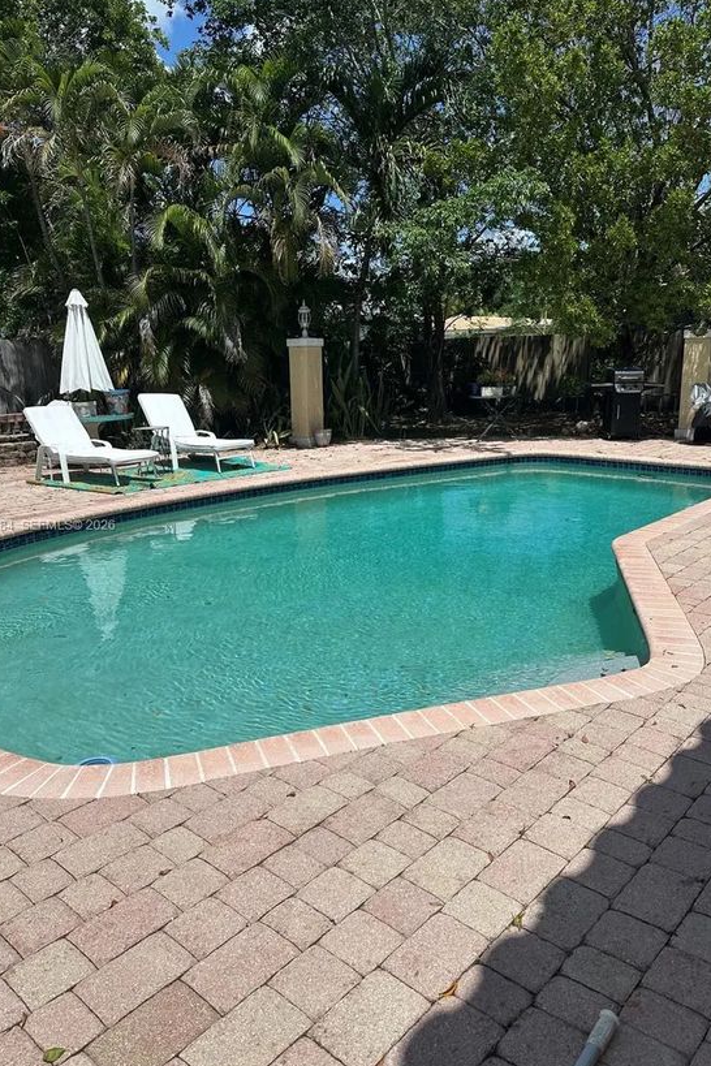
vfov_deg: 69.4
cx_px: 361
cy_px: 526
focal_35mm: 26
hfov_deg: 49.6
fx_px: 770
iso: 80
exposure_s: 1/8197
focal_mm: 6.86
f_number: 1.78
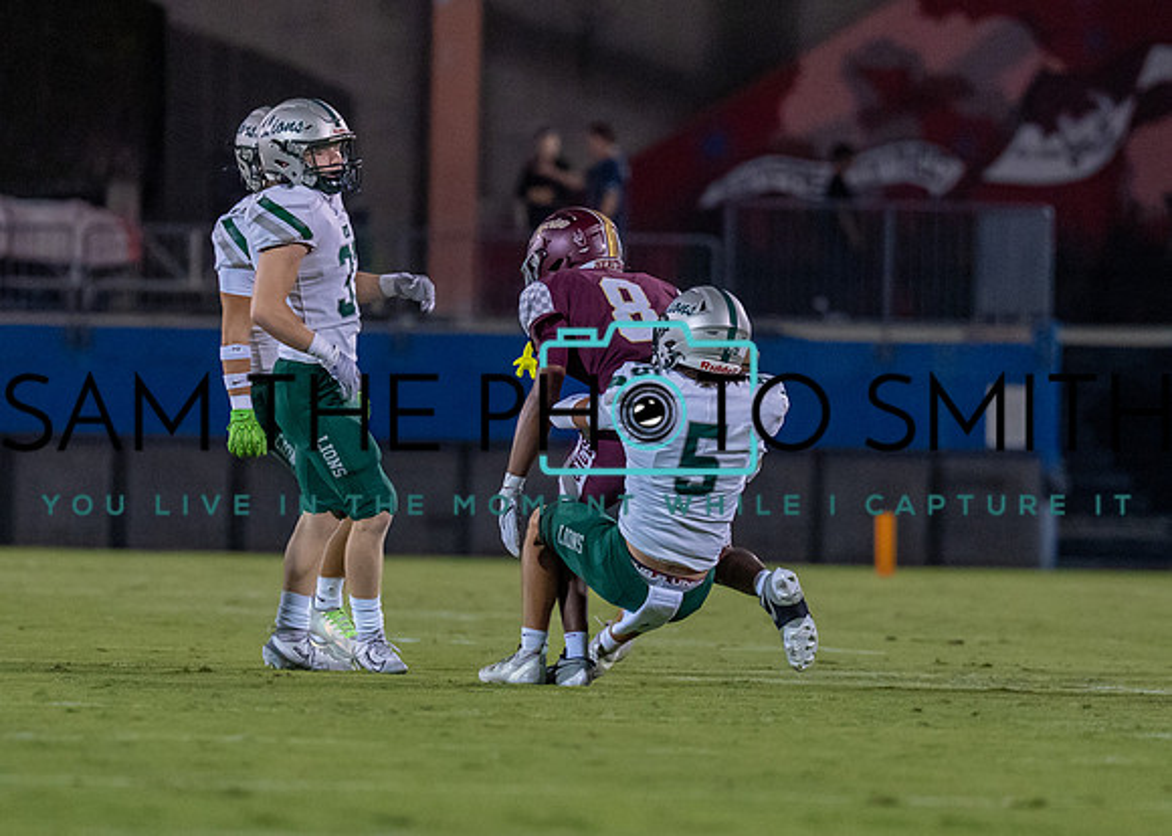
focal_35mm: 475
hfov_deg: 4.2
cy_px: 414
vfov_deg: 3.0
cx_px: 542
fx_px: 15815
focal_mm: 200
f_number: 2.8
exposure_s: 1/1600
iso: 2000
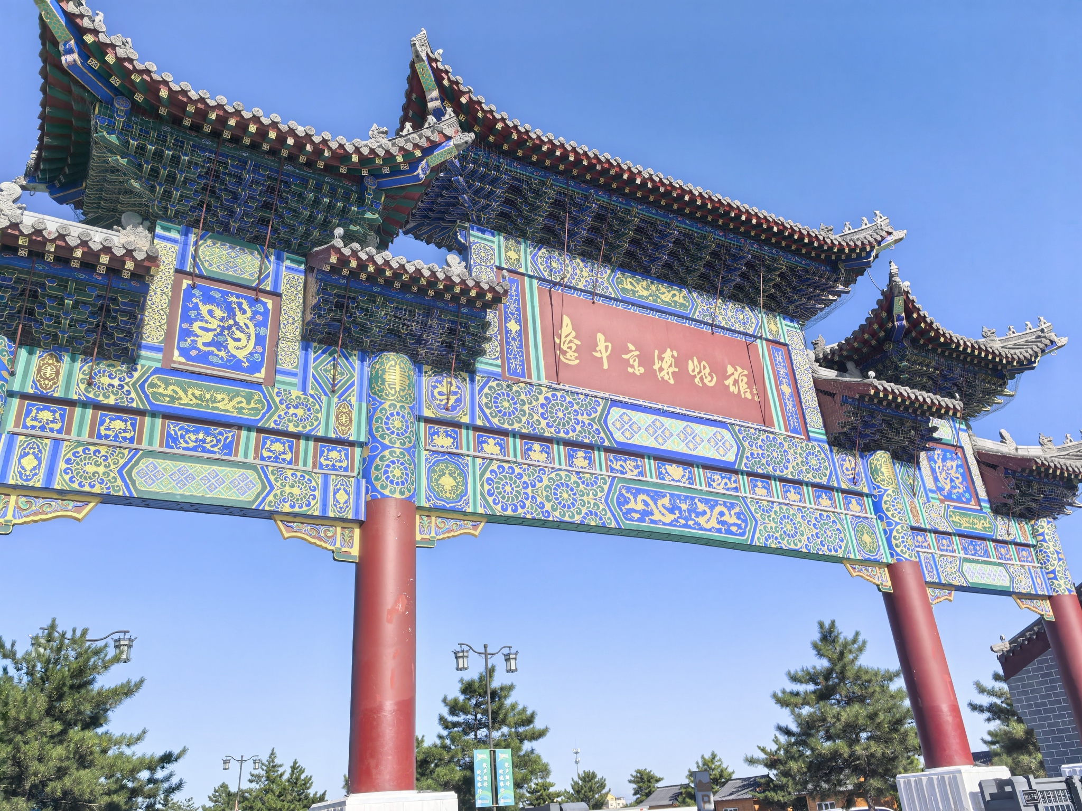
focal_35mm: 27
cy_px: 406
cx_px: 541
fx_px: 844
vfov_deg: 51.4
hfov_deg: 65.3
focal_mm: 5.75
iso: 50
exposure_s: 1/10753
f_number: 2
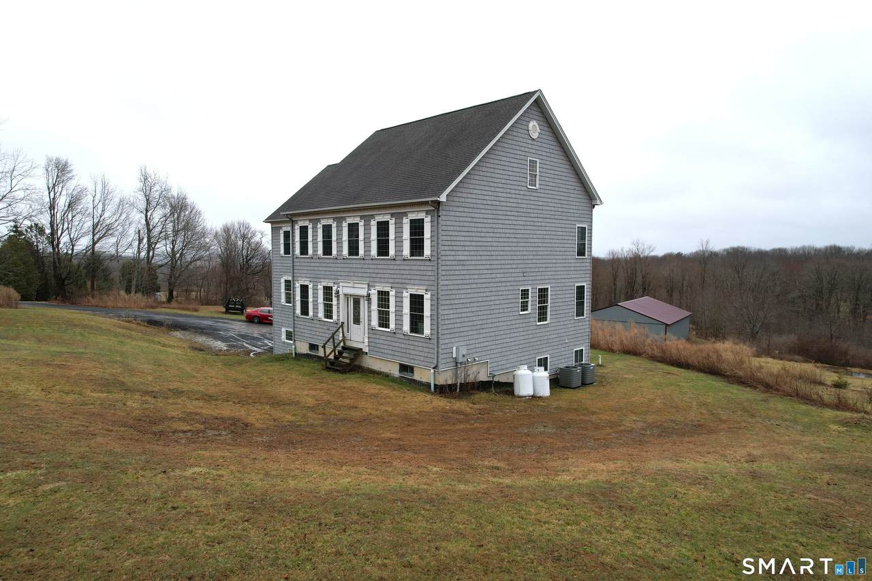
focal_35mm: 22
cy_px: 290
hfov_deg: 78.6
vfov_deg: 57.2
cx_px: 436
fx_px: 533
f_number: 2.8
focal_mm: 8.38
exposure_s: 1/800
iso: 100
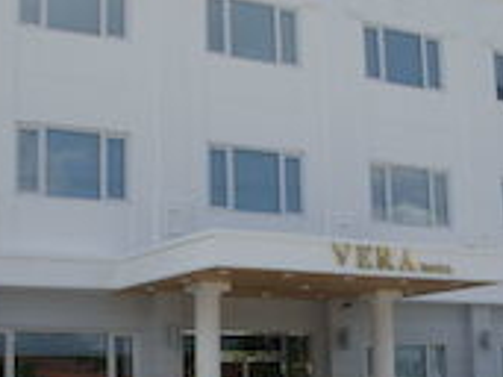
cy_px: 242
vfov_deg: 18.8
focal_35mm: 78
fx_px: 1133
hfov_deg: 25.0
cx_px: 235
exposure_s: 1/320
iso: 100
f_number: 6.6
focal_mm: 6.3
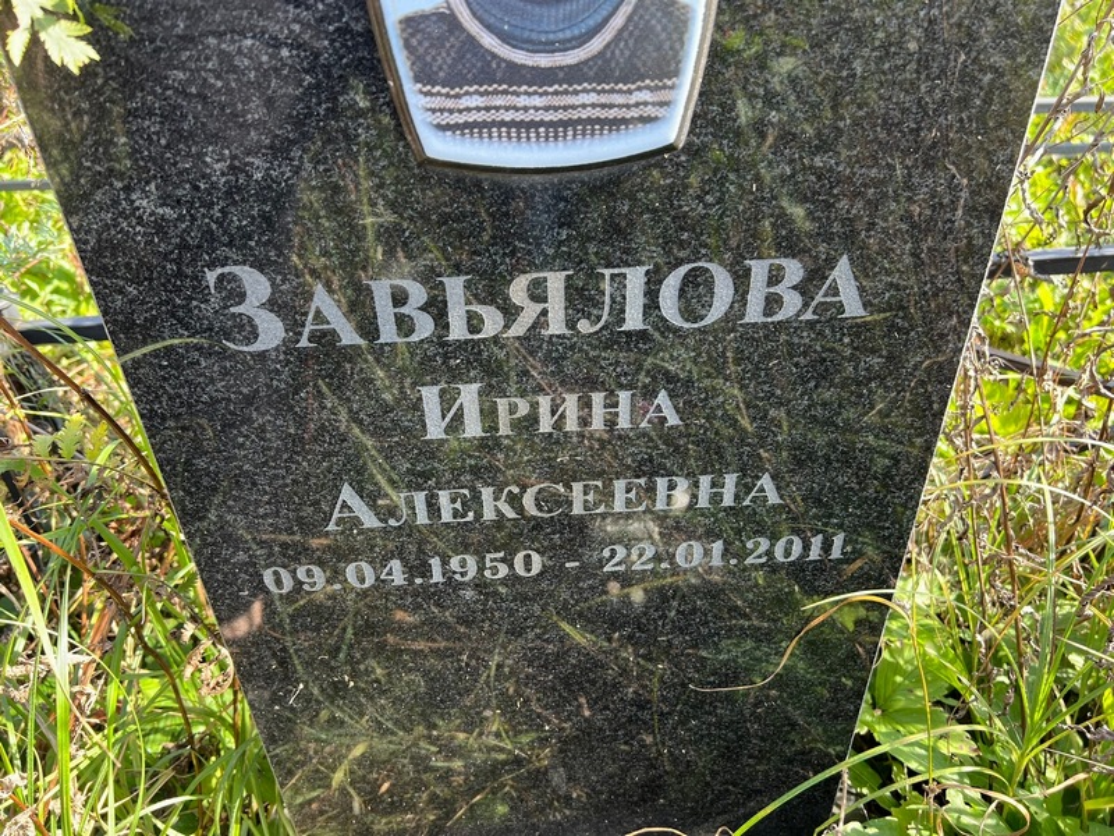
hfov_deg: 67.3
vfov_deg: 53.1
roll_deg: +2.3
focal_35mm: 26
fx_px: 837
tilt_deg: -32.9
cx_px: 557
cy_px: 418
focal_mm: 5.7
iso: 50
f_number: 1.5
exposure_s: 1/204
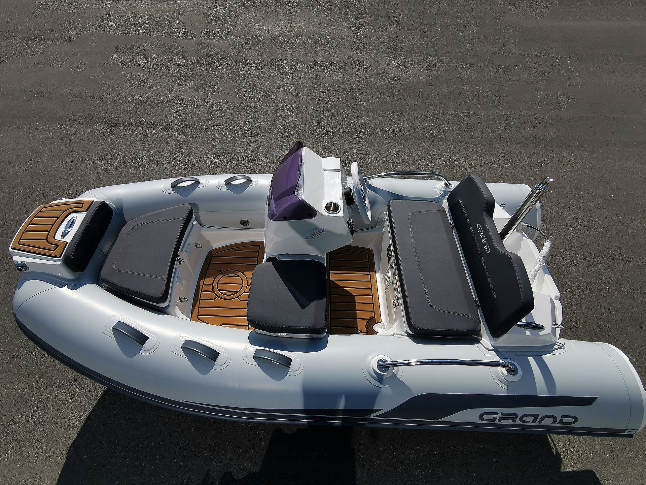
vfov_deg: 71.6
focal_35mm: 18
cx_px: 323
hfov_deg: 87.8
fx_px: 336
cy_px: 242
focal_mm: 2.35
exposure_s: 1/2198
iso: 50
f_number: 2.2
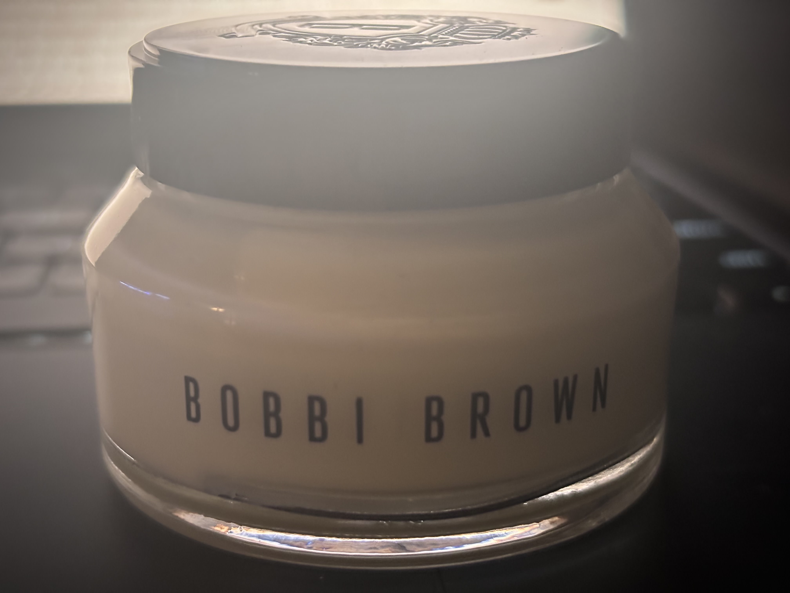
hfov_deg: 36.8
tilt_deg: -16.5
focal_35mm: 52
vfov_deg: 28.0
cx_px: 395
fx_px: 1187
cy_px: 296
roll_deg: +1.7
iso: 400
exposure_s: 1/26
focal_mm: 6
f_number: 1.6
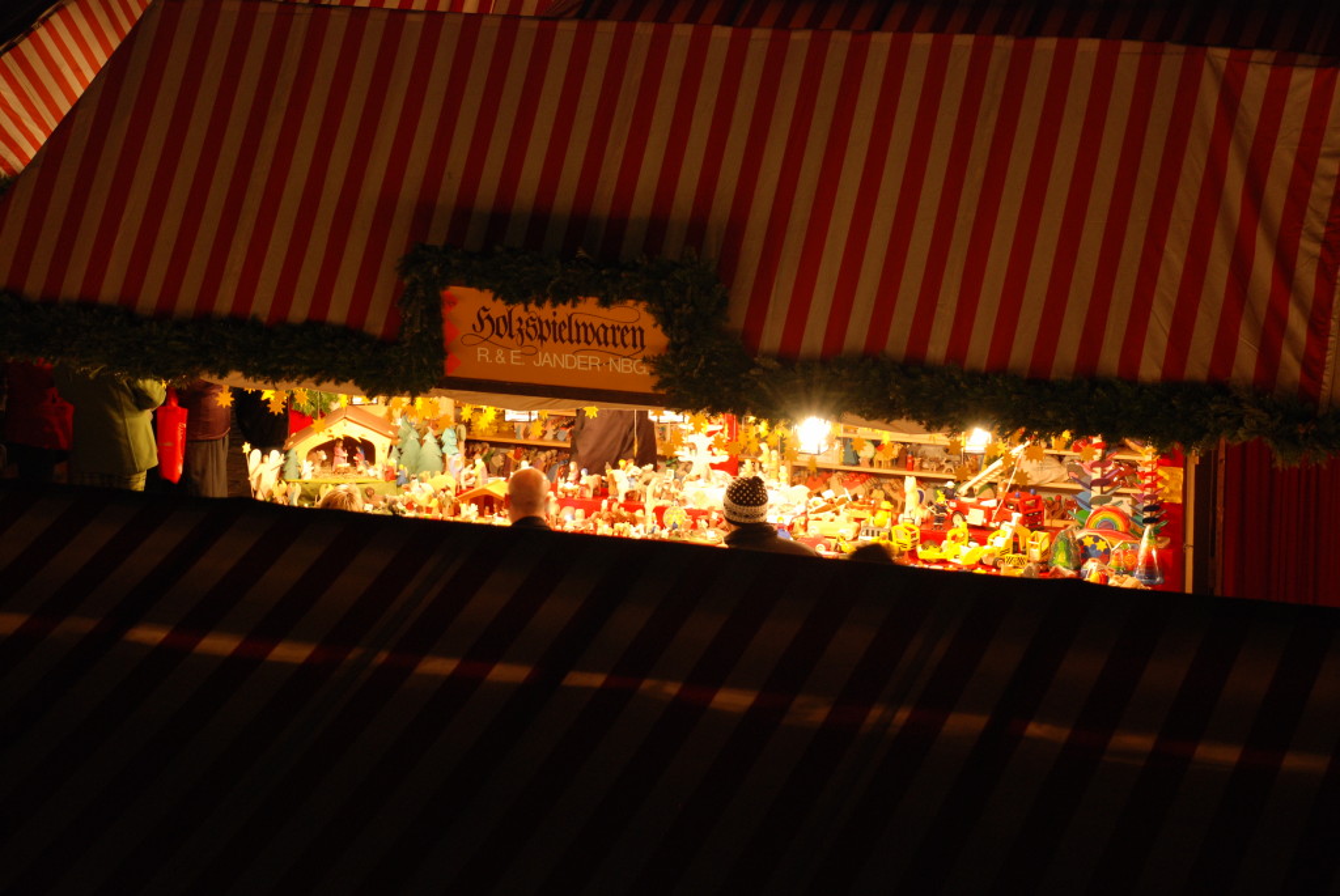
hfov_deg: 20.6
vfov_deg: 13.9
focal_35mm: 99
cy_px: 448
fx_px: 3689
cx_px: 670
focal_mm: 66
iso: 400
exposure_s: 1/6
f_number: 5.3
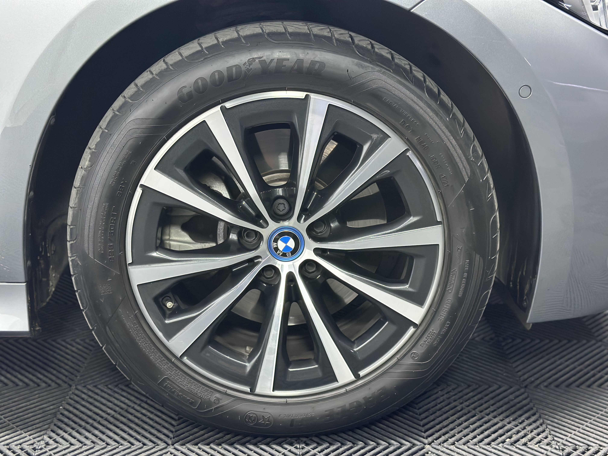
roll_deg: +0.0
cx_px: 304
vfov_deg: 30.3
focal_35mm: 48
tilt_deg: -15.1
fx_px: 843
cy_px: 228
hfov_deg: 39.7
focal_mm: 6.86
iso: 400
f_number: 1.78
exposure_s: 1/33
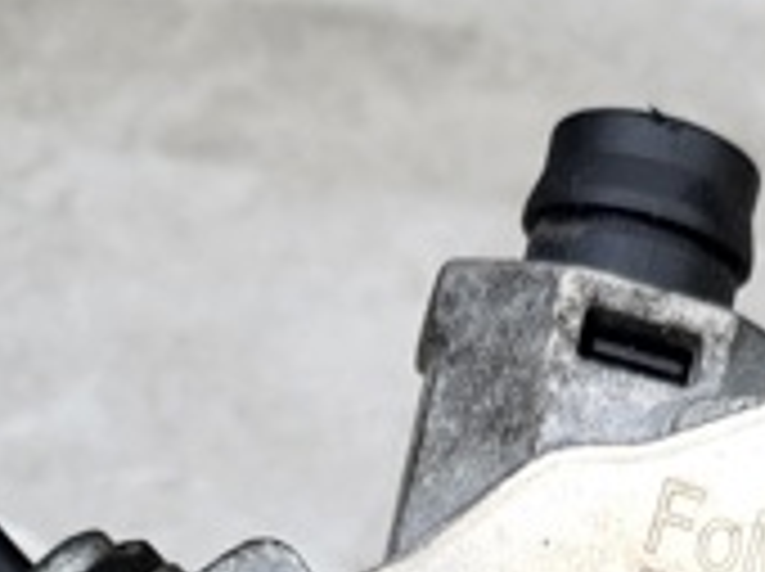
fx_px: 2163
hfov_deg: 19.9
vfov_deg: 13.5
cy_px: 1022
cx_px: 598
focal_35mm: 98
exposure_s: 1/159
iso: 40
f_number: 1.8
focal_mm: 5.4
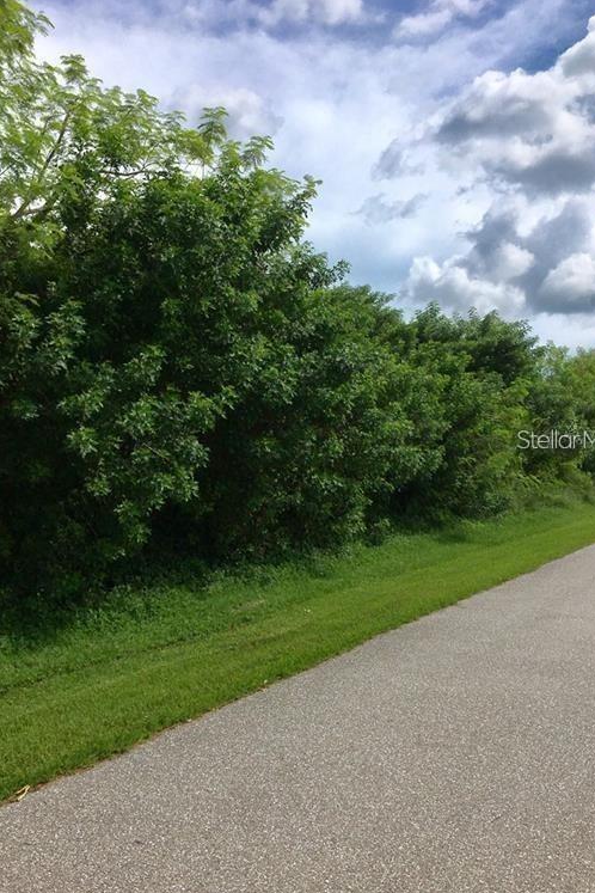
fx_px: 768
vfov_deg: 60.3
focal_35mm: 31
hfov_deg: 42.3
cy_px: 439
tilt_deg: +4.1
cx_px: 286
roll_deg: +1.5
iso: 25
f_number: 2.2
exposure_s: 1/6410
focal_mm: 4.15
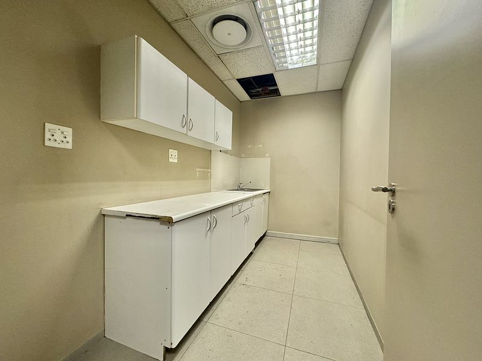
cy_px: 180
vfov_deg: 85.7
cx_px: 241
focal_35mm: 14
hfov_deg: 102.1
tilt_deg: -1.4
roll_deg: -1.5
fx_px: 195
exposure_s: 1/50
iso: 320
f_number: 2.2
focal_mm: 2.22
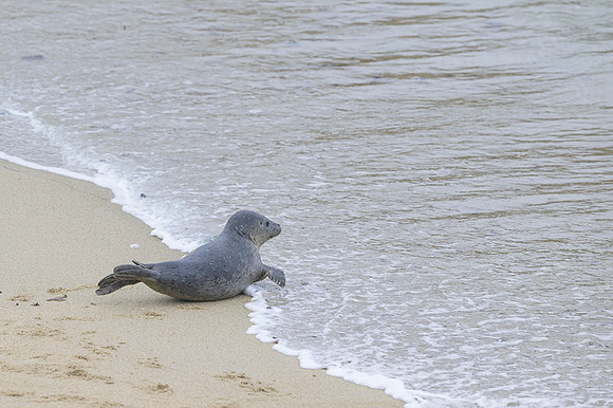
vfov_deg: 3.0
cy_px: 231
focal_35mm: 453
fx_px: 7714
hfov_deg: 4.6
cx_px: 266
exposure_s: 1/800
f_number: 5.6
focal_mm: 400
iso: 320
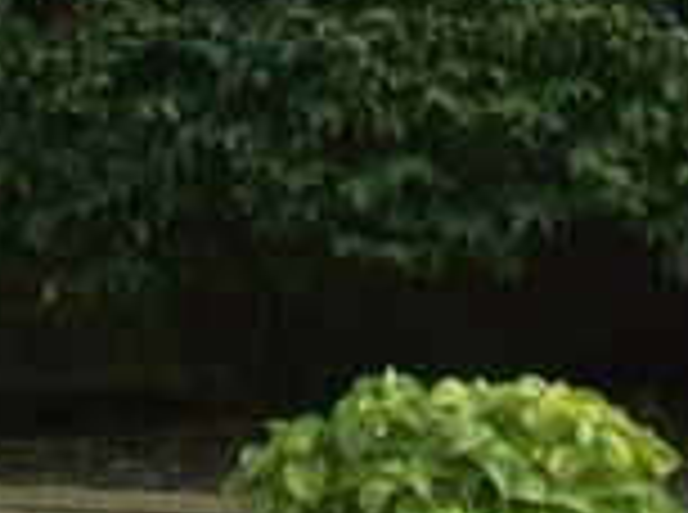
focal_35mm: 302
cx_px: 180
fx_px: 5988
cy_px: -934
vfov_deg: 4.7
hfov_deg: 6.6
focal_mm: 7.6
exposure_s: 1/231
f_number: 3
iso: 80
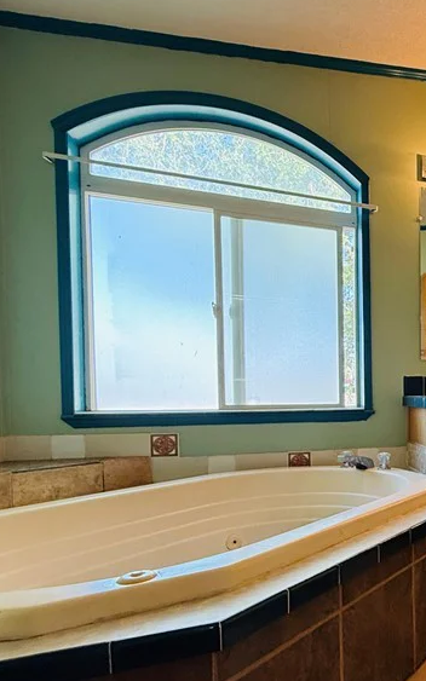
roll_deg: -0.7
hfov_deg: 35.9
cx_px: 512
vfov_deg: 67.7
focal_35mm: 27
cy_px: 408
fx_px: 501
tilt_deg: -2.0
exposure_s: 1/120
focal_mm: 2.22
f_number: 2.2
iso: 320
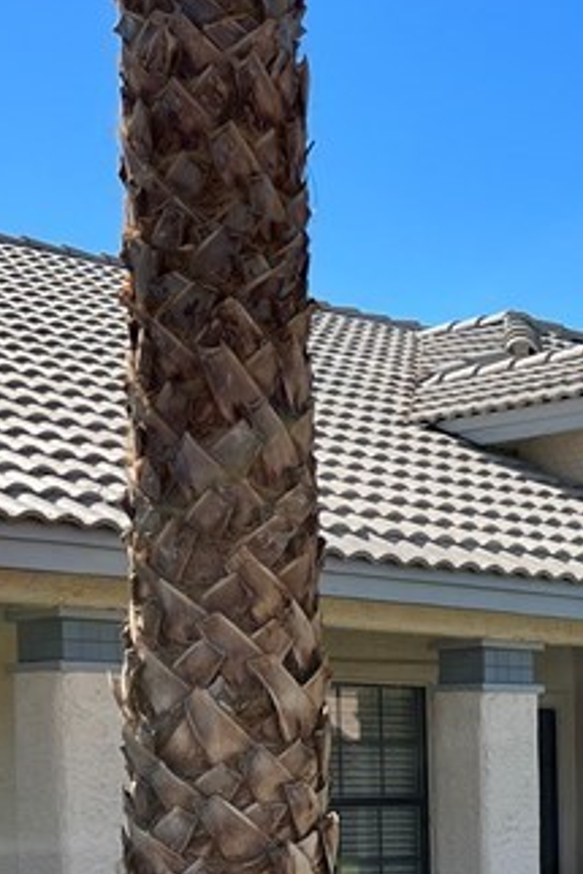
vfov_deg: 22.8
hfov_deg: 15.2
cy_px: 855
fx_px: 2087
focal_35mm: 86
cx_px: 746
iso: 50
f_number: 1.5
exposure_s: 1/2994
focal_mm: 5.7
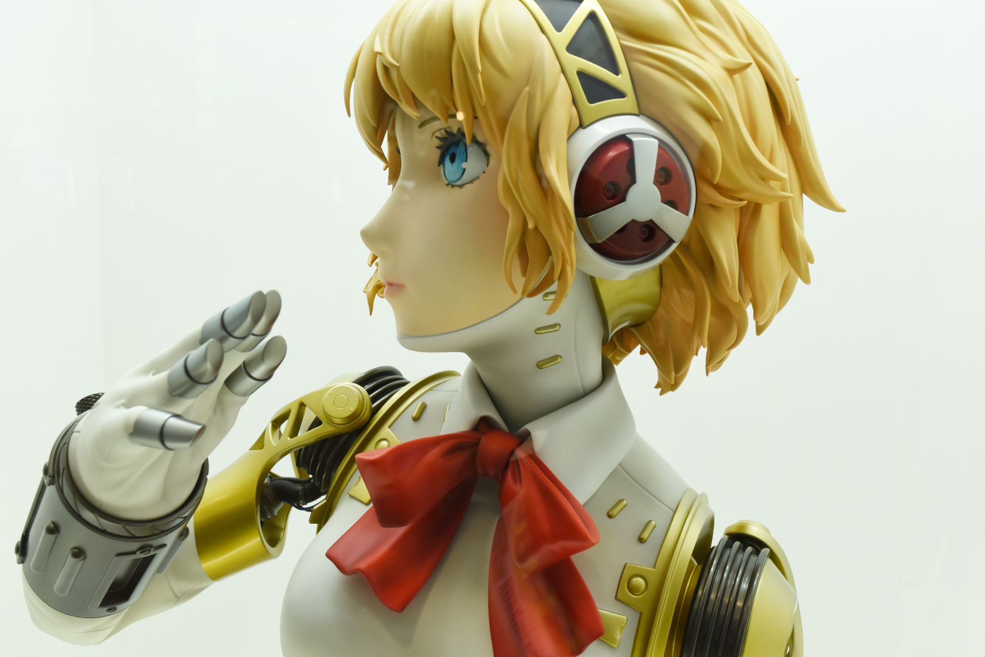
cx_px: 492
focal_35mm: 39
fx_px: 1067
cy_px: 328
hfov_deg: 49.6
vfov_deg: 34.2
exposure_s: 1/160
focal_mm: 26
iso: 640
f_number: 8
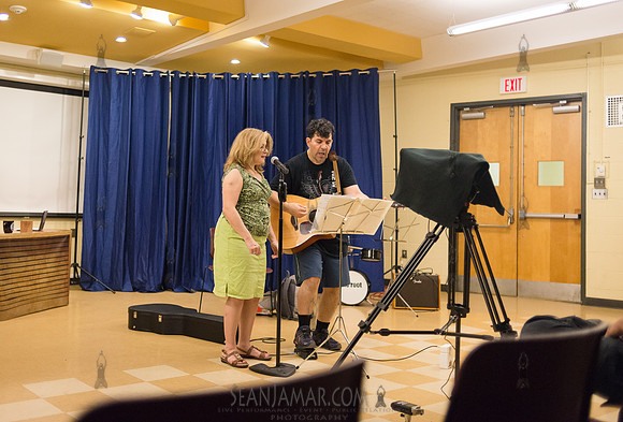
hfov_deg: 48.4
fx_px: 691
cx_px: 267
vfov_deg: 33.9
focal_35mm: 40
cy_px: 185
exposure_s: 1/1000
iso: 4000
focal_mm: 35
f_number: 2.2
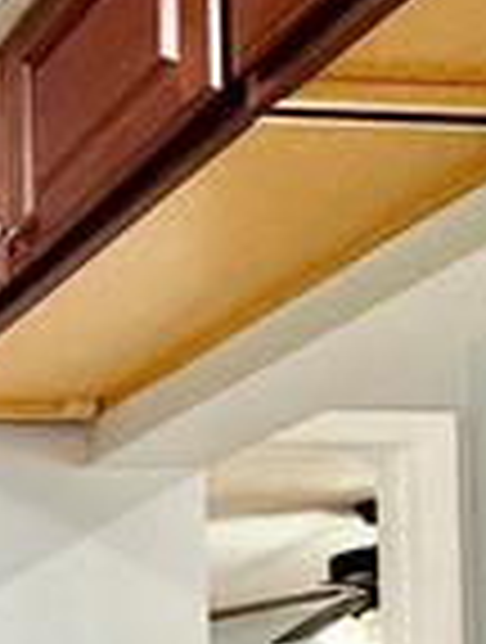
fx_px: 1398
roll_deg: -0.3
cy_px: 838
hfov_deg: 14.3
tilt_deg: +3.2
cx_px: -634
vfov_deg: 23.0
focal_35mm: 75
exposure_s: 1/60
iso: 400
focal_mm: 2.22
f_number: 2.2
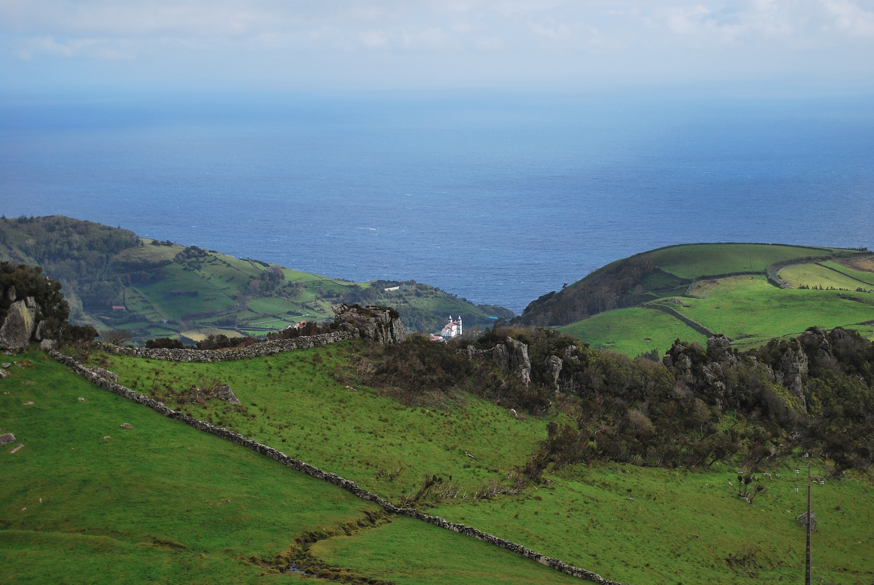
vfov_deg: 16.6
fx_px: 2005
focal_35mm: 82
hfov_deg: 24.6
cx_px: 437
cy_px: 292
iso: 100
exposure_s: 1/500
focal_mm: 55
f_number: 5.6
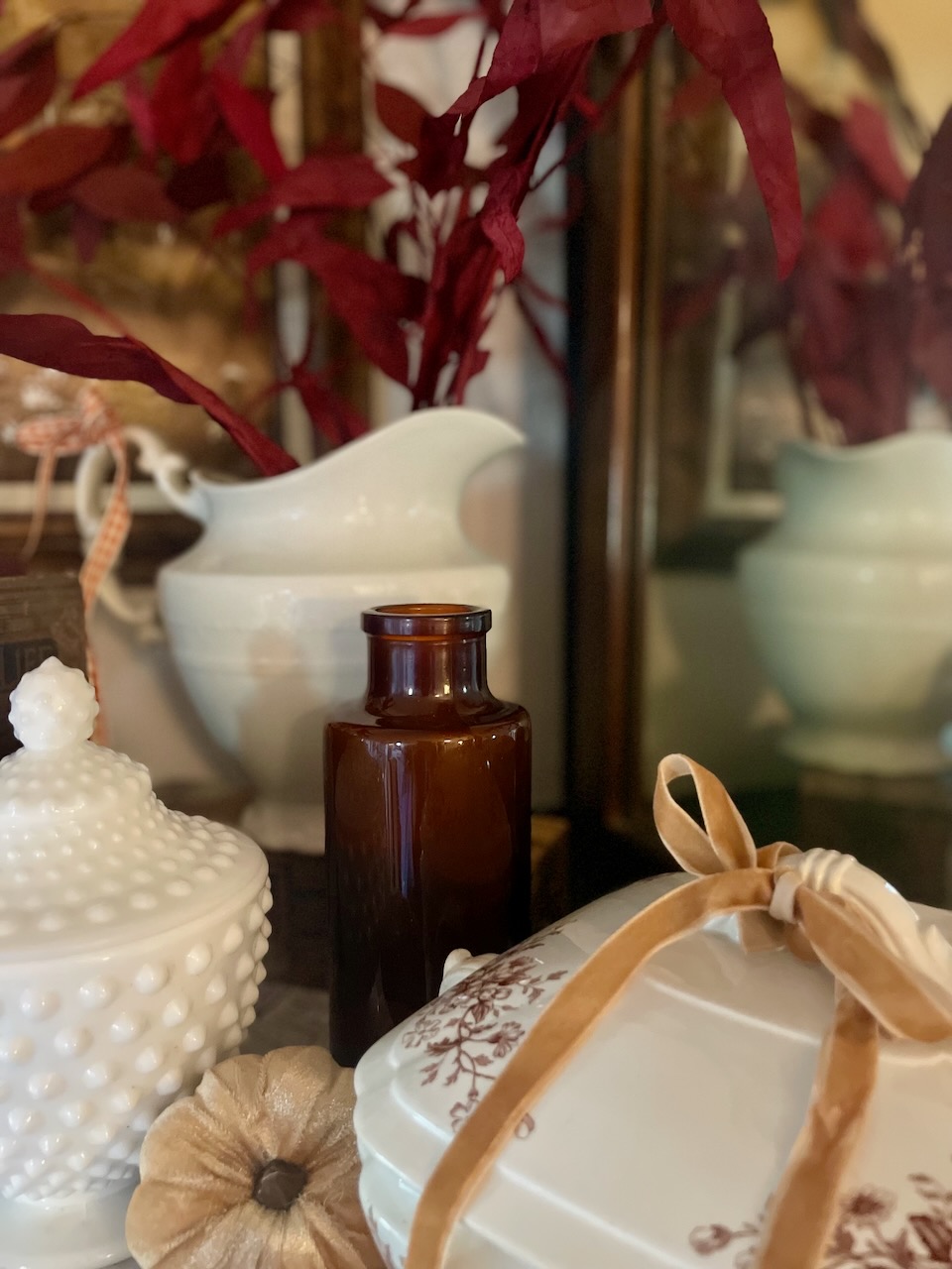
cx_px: 476
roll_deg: +1.2
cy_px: 634
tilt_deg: -6.5
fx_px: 953
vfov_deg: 67.3
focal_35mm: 26
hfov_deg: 53.1
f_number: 1.6
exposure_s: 1/30
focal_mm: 4.2
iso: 800
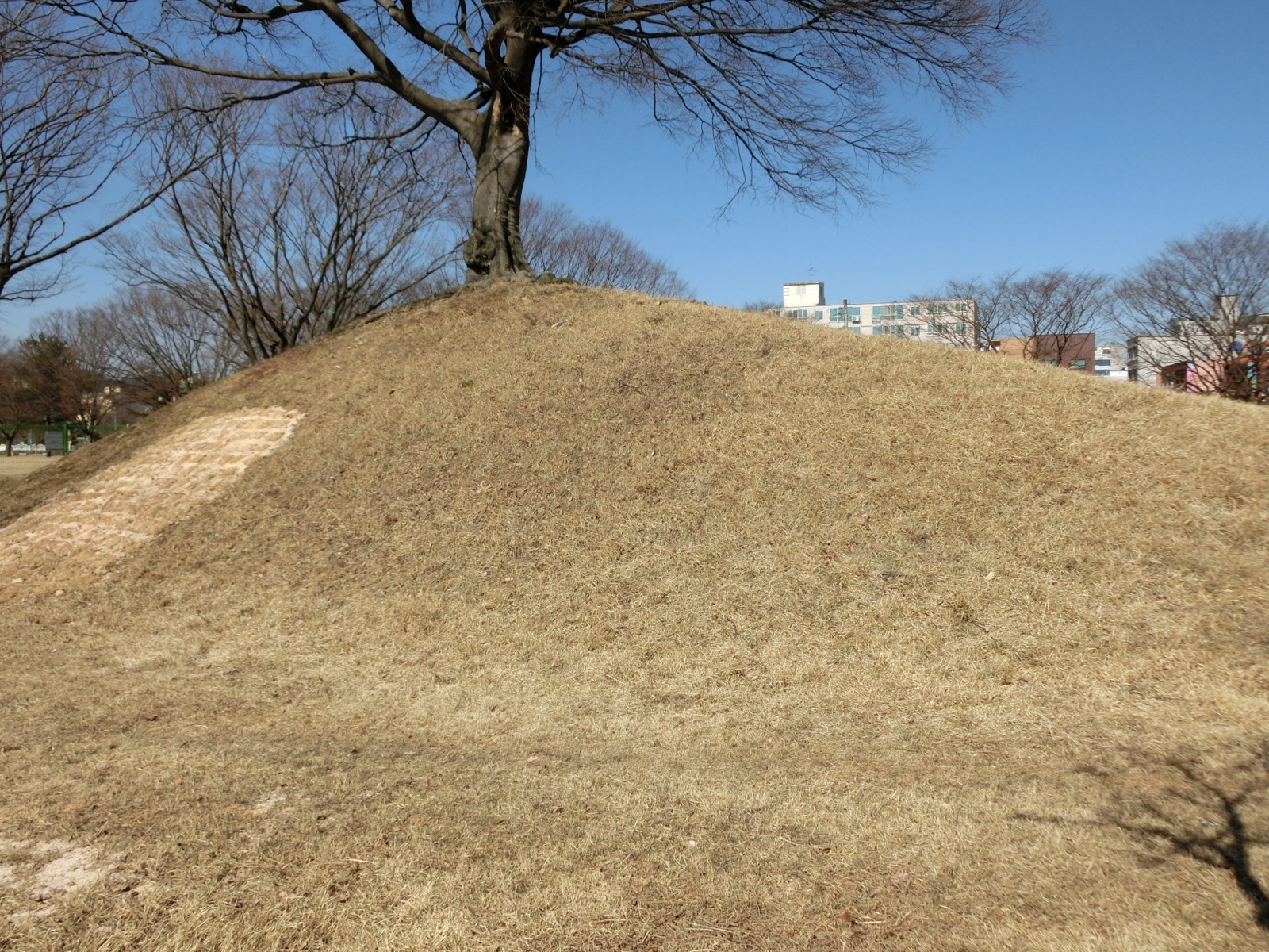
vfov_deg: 46.8
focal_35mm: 30
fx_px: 1100
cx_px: 634
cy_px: 476
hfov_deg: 60.0
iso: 80
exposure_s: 1/250
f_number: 8.9
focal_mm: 5.36
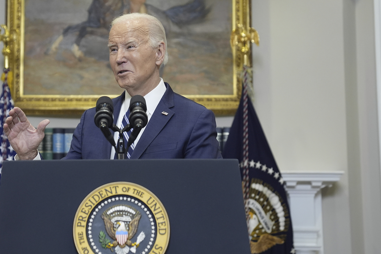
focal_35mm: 90
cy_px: 106
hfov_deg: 22.5
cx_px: 120
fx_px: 952
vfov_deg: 15.2
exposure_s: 1/250
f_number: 2.8
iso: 2000
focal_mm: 58
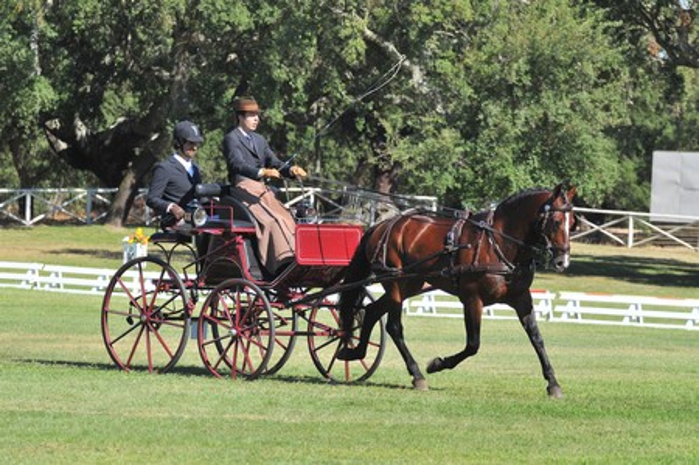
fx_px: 4364
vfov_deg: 6.1
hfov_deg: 9.2
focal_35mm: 225
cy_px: 232
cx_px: 350
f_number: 5.6
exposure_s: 1/800
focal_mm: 150
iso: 320
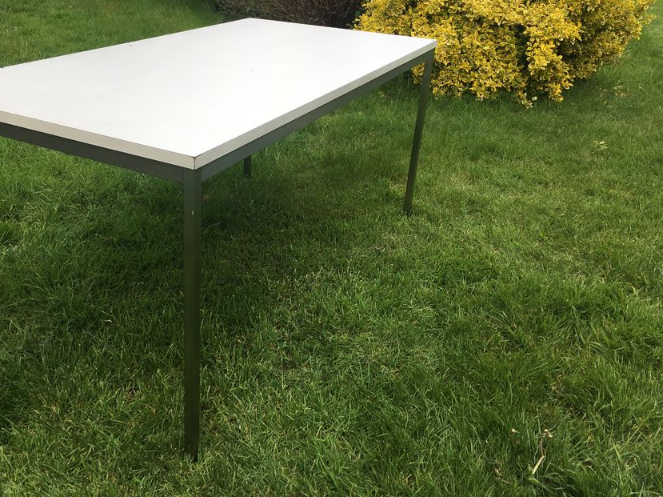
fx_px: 670
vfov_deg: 40.7
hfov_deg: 52.3
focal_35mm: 35
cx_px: 268
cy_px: 236
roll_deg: -0.6
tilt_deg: -27.4
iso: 25
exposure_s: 1/343
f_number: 2.2
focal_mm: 4.15
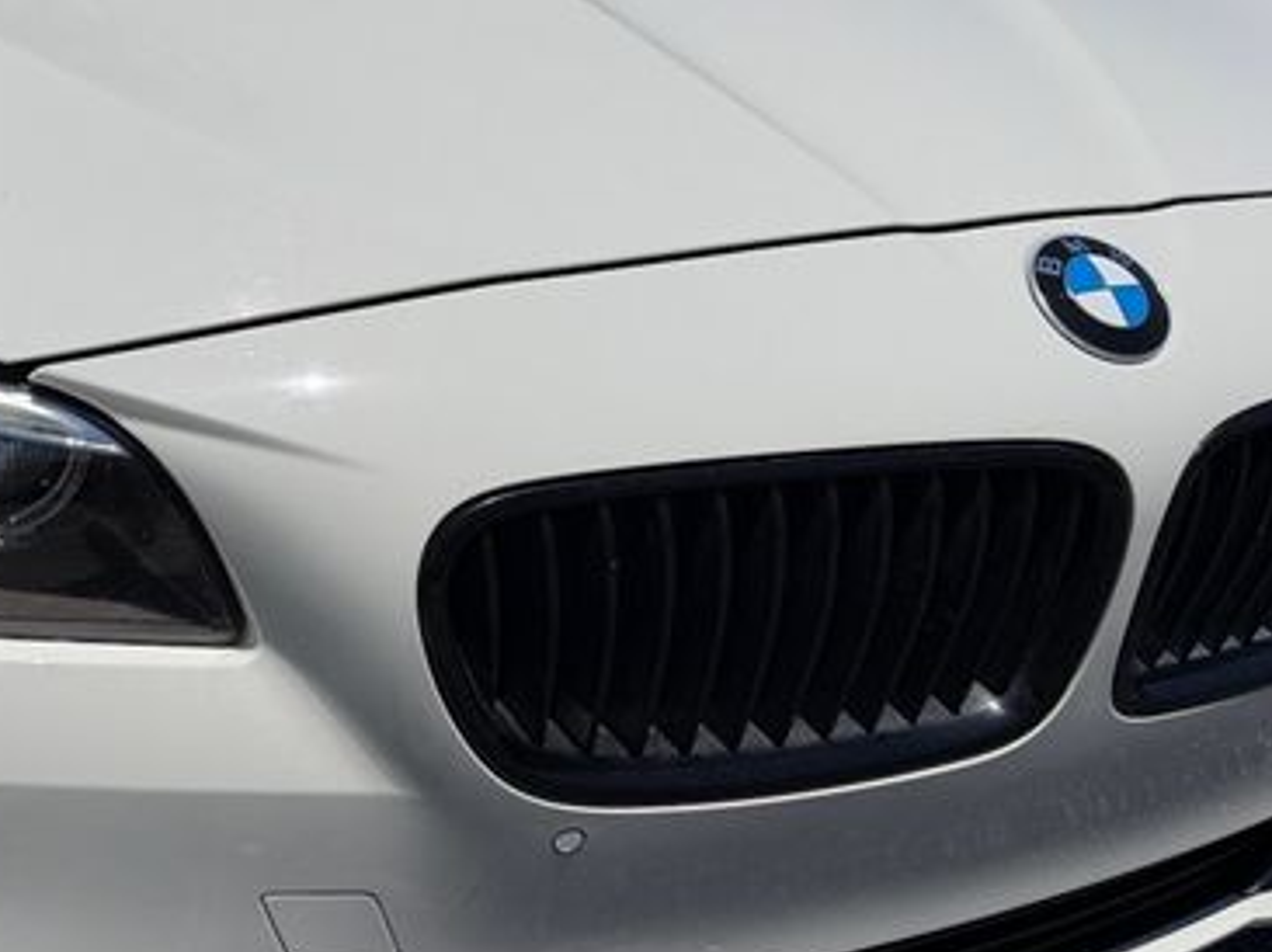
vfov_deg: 34.1
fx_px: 1542
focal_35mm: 42
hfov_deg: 43.1
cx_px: 282
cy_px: 608
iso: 80
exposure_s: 1/17544
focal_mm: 6.76
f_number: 1.78
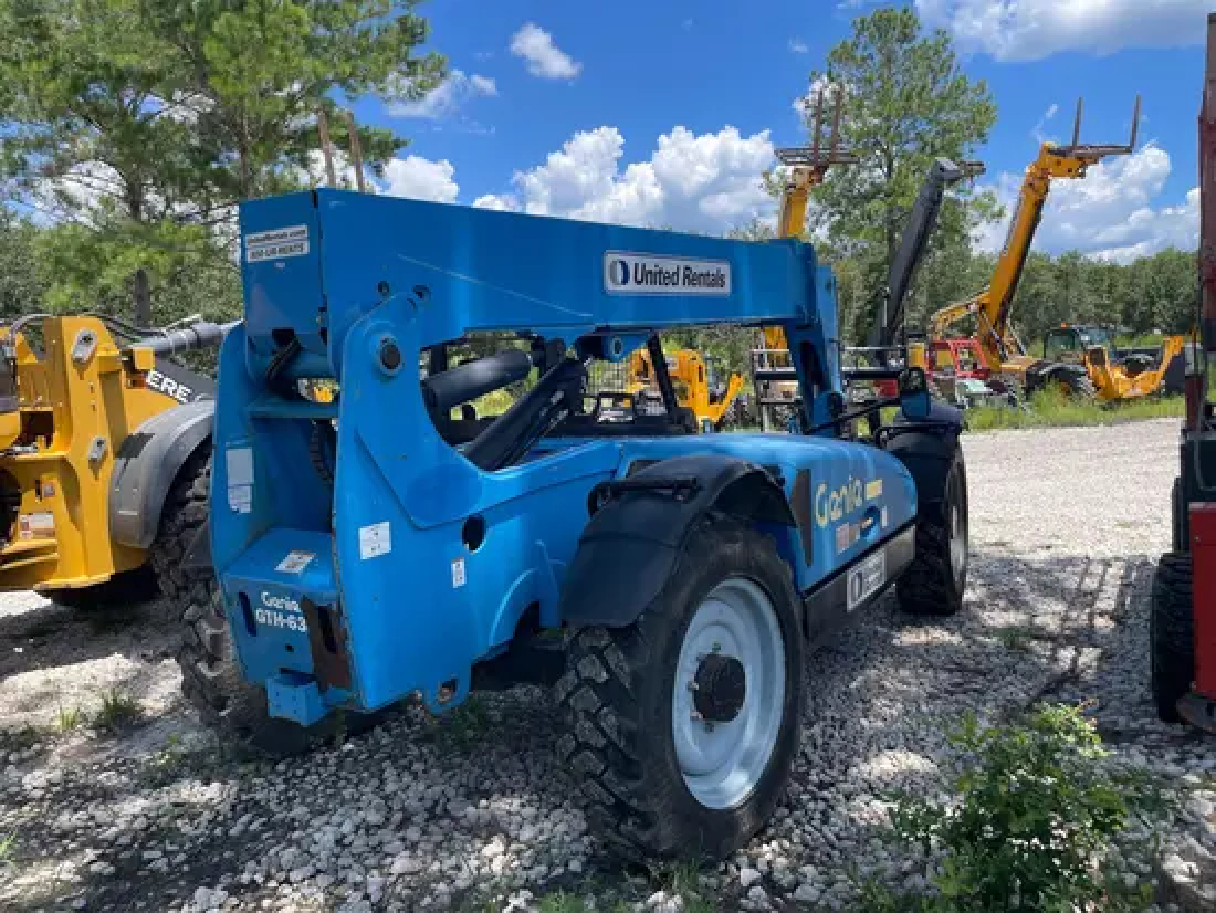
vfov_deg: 53.1
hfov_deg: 67.3
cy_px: 456
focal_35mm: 26
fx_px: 914
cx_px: 608
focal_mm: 4.2
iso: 32
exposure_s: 1/1490
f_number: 1.6
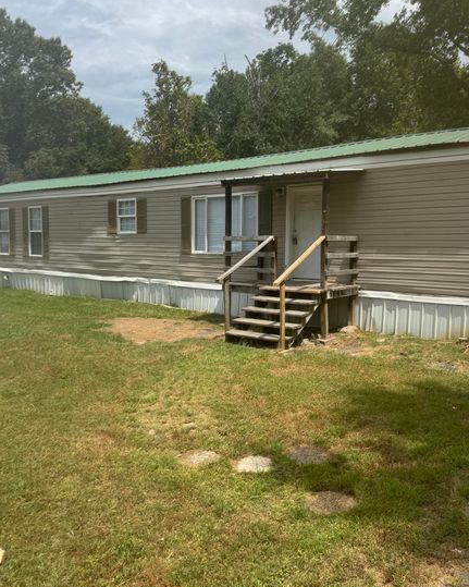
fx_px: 503
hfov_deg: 49.9
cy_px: 270
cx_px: 254
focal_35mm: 29
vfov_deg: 60.4
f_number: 1.78
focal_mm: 6.76
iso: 80
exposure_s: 1/4950
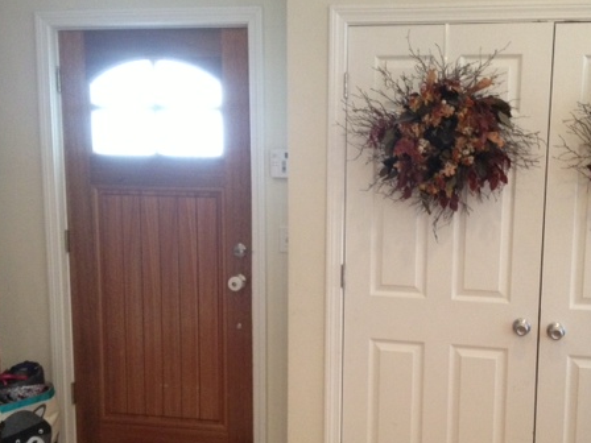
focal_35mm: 50
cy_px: 261
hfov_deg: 38.0
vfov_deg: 29.1
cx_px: 365
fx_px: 854
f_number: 2.4
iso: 320
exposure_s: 1/20
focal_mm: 4.28
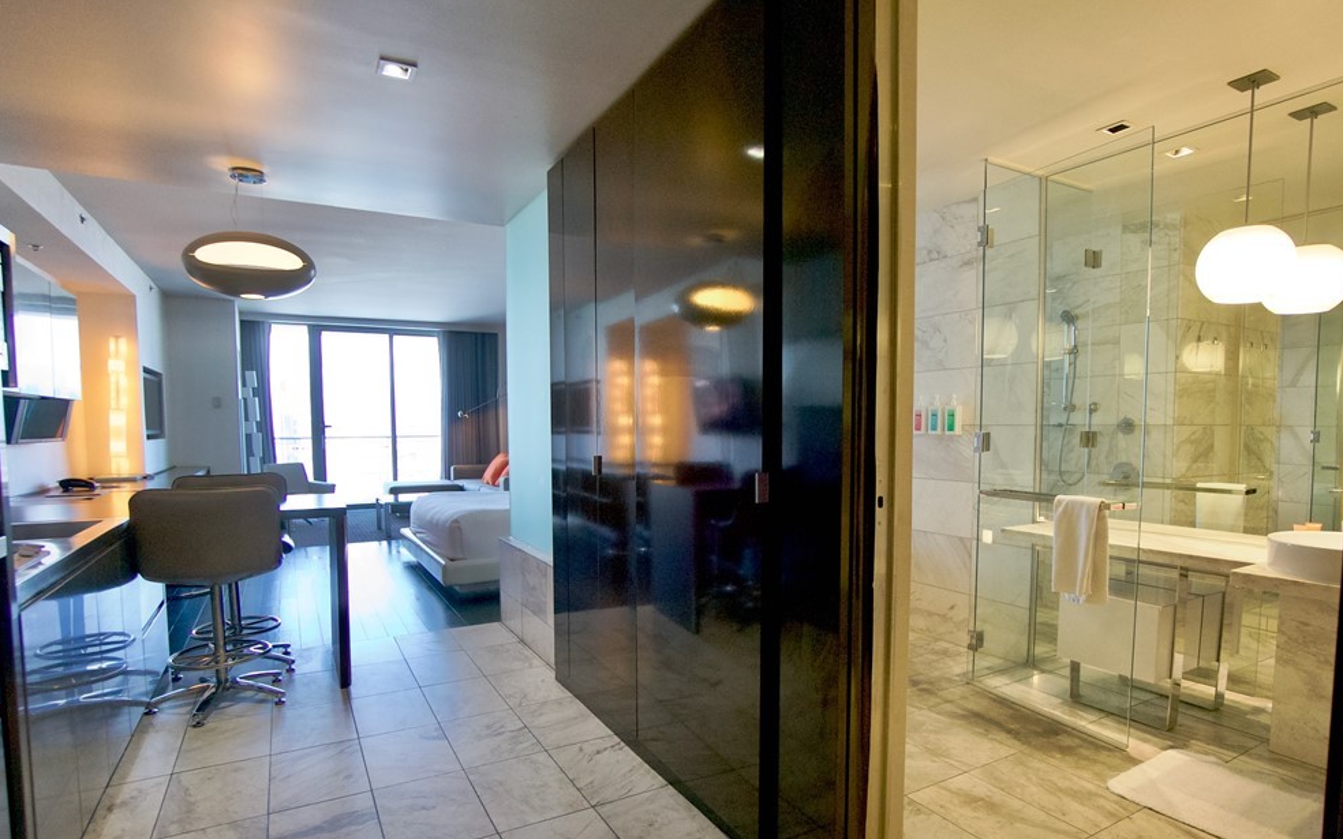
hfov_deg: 91.0
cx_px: 706
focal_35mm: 18
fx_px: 659
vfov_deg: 64.8
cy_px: 461
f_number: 4
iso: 1600
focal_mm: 11
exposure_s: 1/160
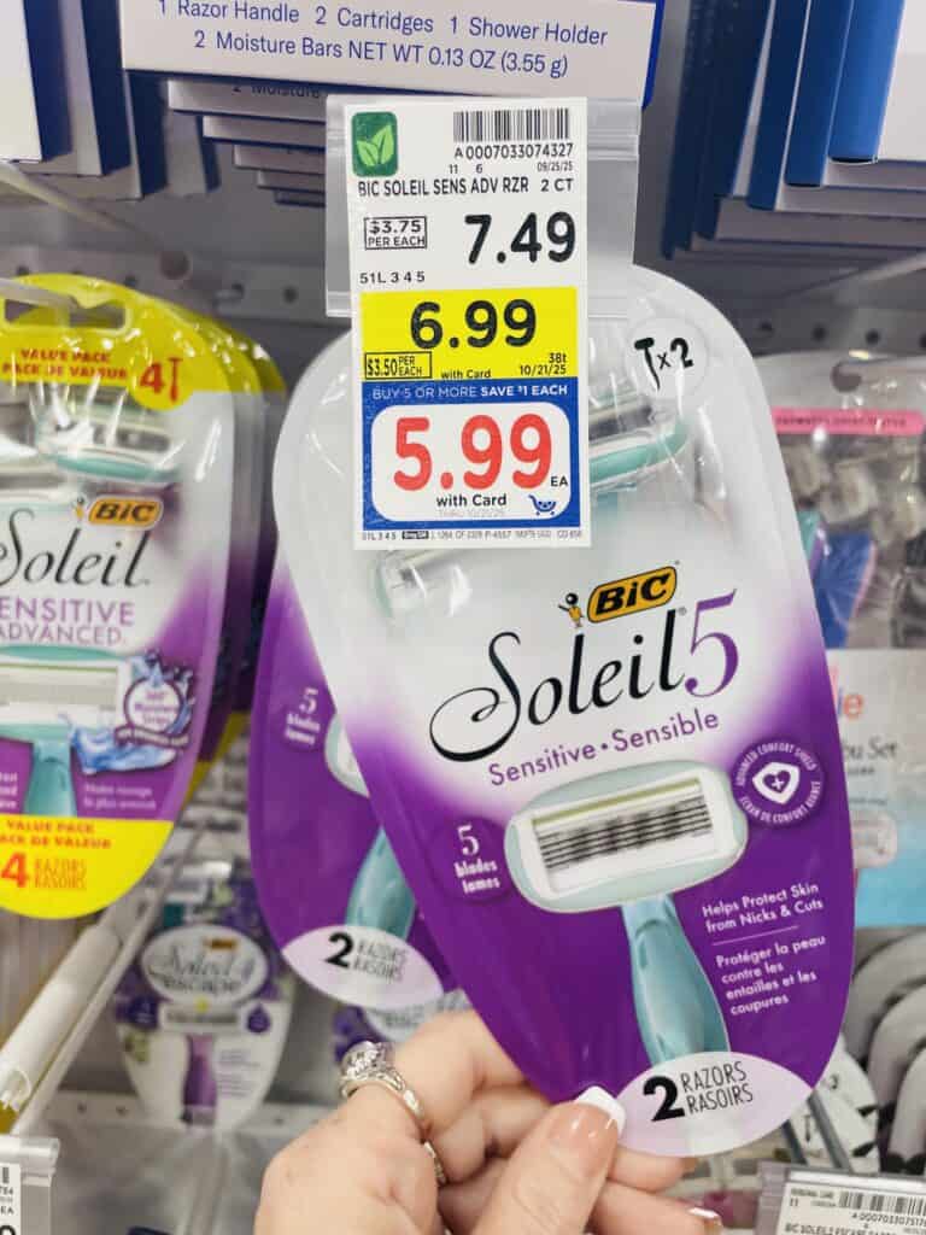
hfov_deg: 53.1
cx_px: 463
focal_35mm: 26
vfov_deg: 67.3
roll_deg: -3.7
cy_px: 618
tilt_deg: -19.1
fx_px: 927
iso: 125
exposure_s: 1/120
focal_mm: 4.2
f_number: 1.6
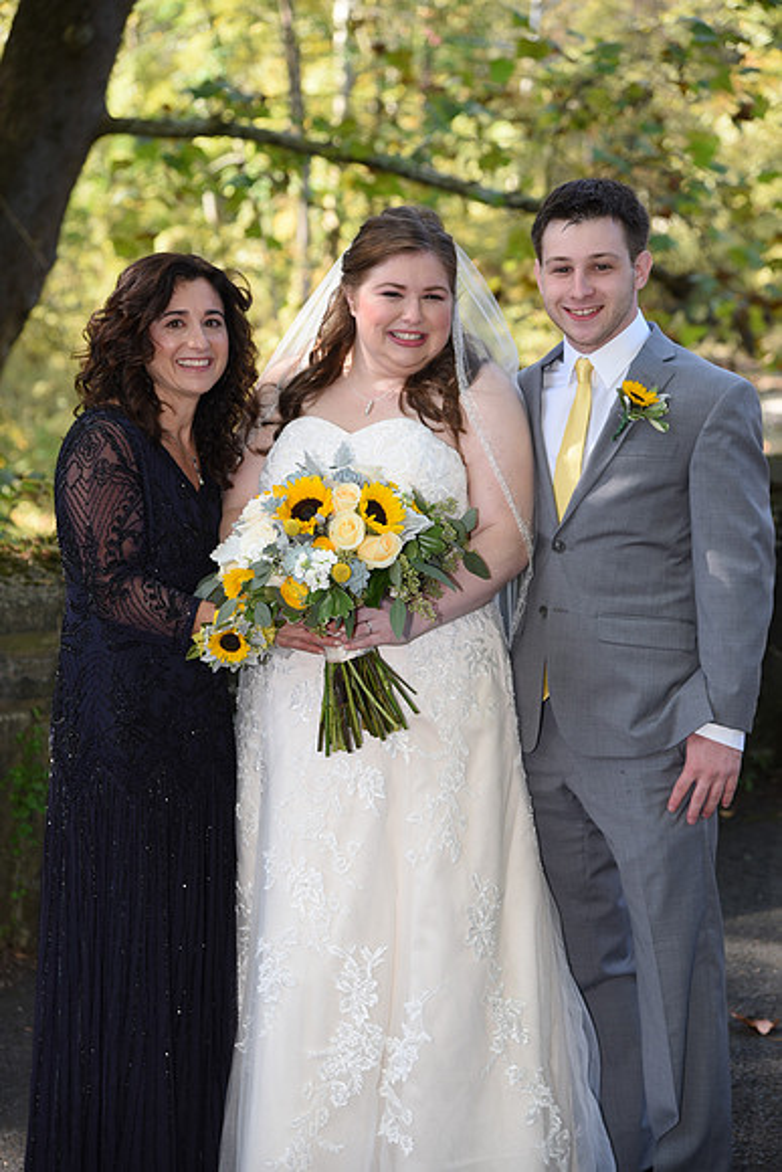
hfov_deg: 16.1
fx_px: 2768
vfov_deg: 23.9
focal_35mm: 85
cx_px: 391
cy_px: 586
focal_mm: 85
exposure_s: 1/200
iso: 400
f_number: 4.5
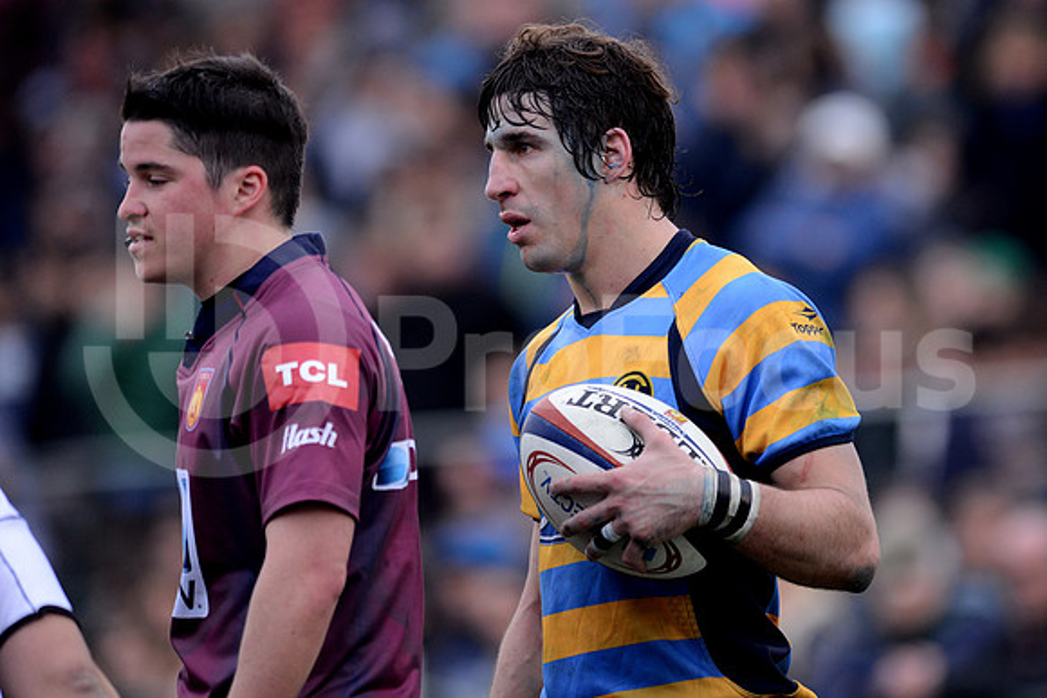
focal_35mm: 420
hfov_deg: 4.9
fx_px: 12217
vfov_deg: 3.3
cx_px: 524
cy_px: 349
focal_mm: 420
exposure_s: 1/640
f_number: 4
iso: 1600
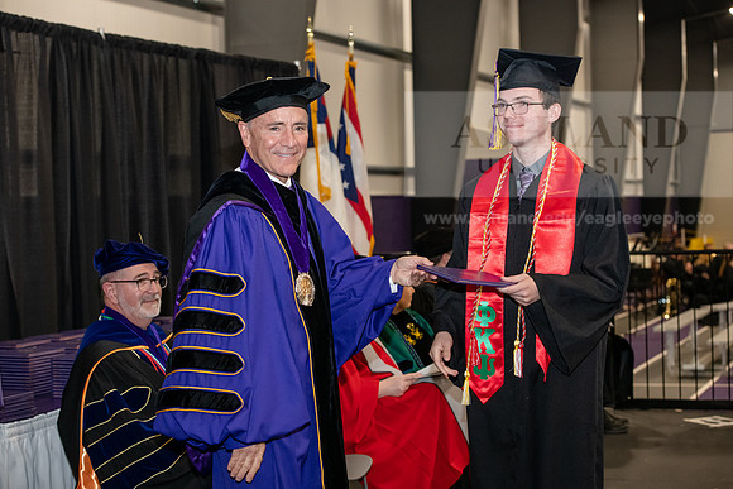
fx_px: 1426
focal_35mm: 70
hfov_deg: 28.8
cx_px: 366
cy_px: 244
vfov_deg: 19.5
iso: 2500
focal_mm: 70
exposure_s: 1/200
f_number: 5
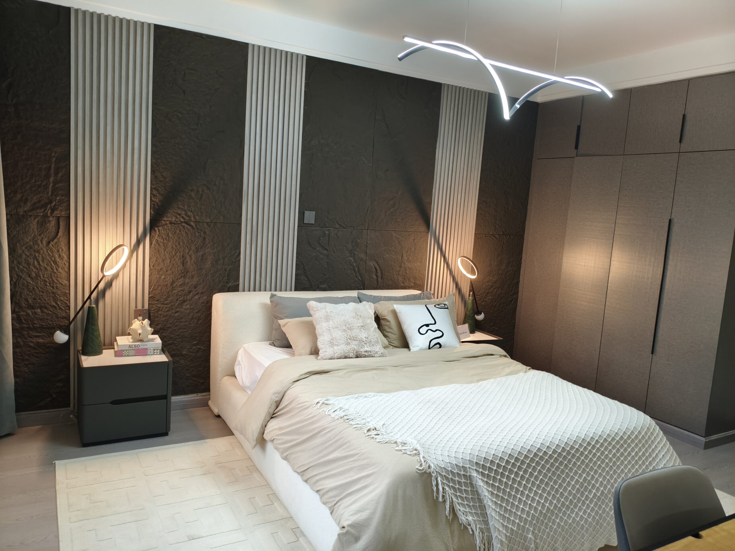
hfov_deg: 67.3
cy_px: 276
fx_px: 552
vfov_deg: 53.1
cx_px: 368
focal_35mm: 26
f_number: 1.5
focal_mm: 4.94
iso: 800
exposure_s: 1/50
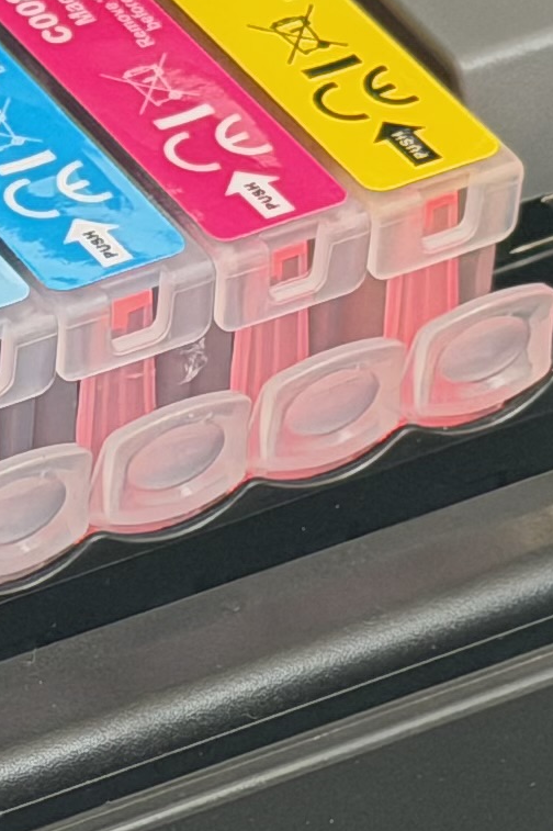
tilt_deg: -40.6
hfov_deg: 5.1
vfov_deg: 7.7
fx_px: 6134
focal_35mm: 266
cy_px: 517
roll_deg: -1.9
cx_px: -40
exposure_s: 1/121
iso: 50
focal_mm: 6.76
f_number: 1.78
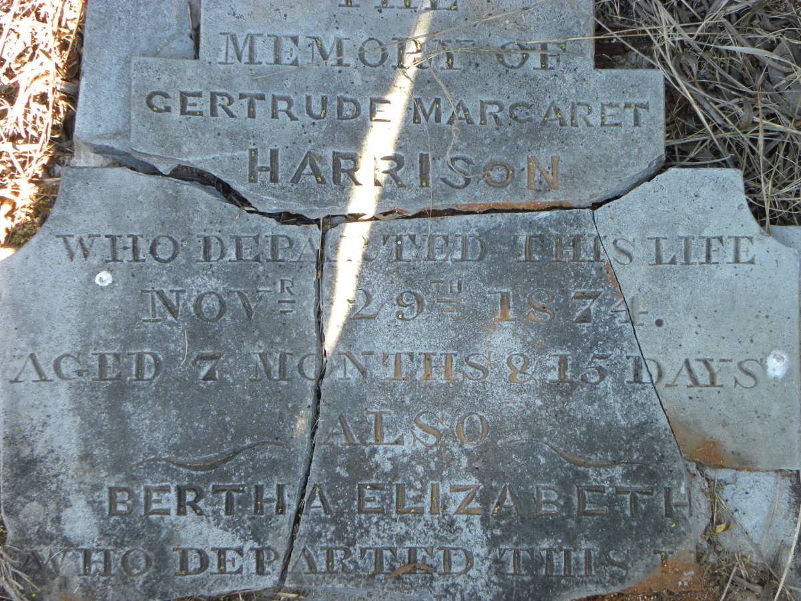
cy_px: 300
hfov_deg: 26.0
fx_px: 1735
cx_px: 400
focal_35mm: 75
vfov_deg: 19.6
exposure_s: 1/62.3
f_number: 4
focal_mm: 13.4
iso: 129
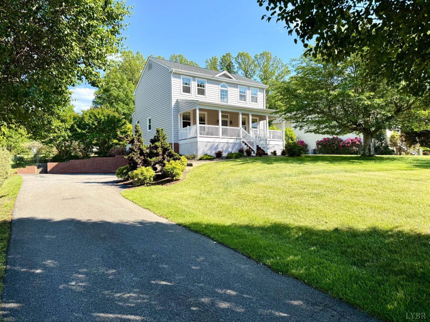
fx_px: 298
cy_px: 161
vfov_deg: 56.8
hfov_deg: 71.6
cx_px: 215
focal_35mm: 24
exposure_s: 1/2252
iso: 80
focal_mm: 6.76
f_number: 1.78
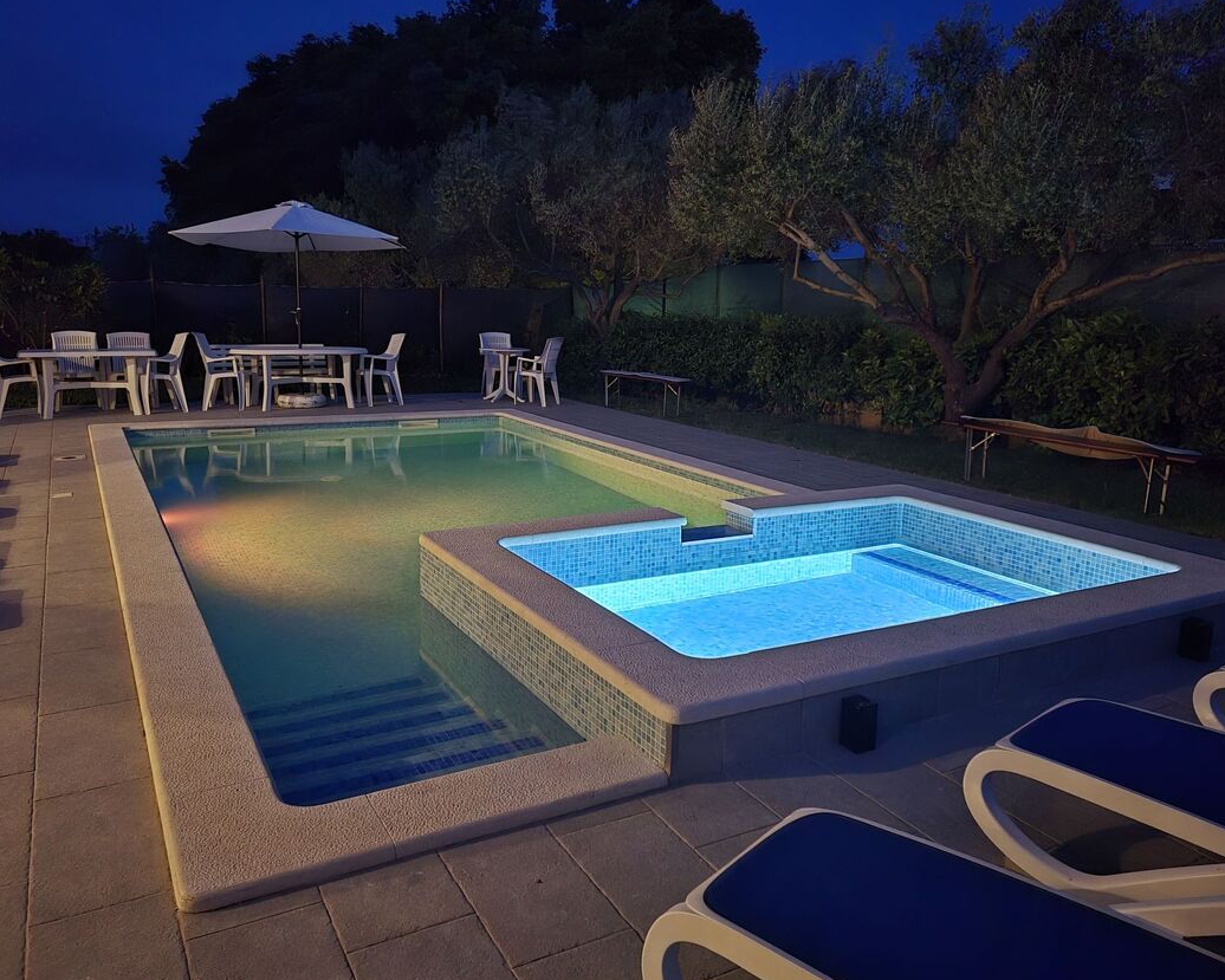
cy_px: 459
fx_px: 943
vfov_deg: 54.9
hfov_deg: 66.0
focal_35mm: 26
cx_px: 576
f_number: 1.7
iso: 2500
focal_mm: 6.3
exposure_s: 1/50
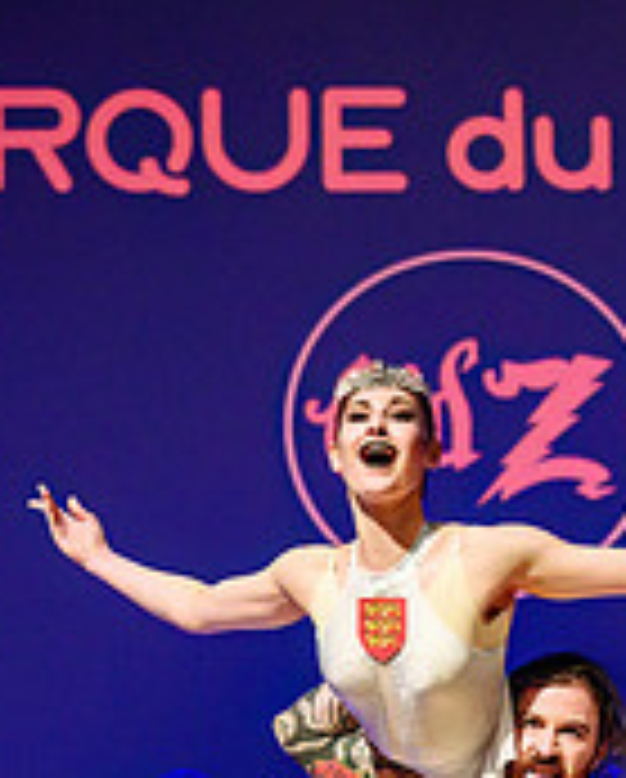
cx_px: 629
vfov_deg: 15.0
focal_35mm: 125
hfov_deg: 12.2
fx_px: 2887
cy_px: 833
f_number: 2.8
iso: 1600
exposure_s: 1/200
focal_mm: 30
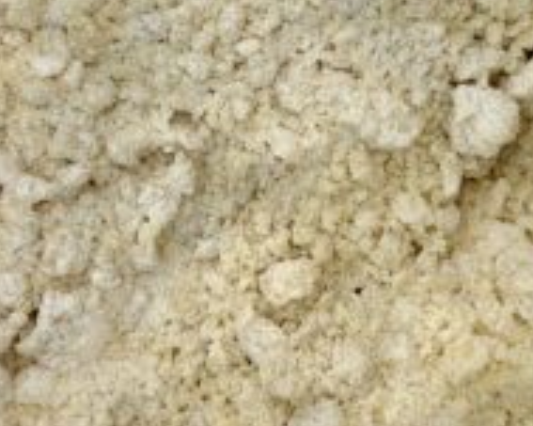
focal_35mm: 124
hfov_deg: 15.5
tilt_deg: -87.3
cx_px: 281
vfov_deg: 12.4
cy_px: 161
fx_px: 1955
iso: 80
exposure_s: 1/120
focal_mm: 6.86
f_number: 1.78
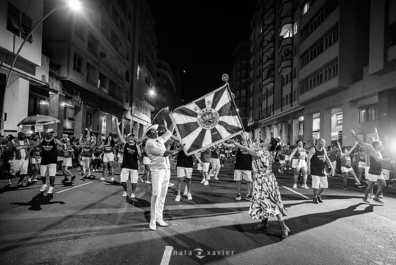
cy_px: 136
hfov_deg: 72.2
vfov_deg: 51.9
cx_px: 204
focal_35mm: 25
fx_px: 271
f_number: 2
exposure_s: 1/200
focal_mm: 24
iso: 5000
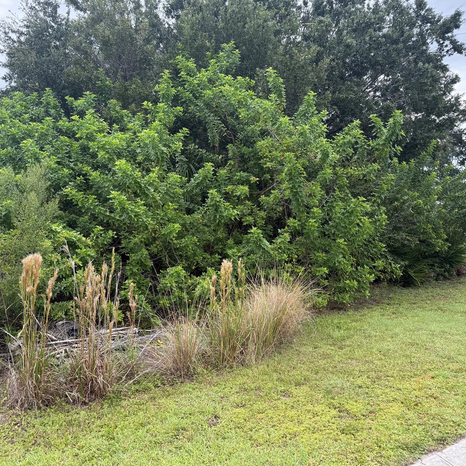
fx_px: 442
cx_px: 210
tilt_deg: -1.3
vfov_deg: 55.6
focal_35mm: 29
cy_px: 229
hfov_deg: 55.5
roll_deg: -1.2
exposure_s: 1/435
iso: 100
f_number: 1.78
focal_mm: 6.76
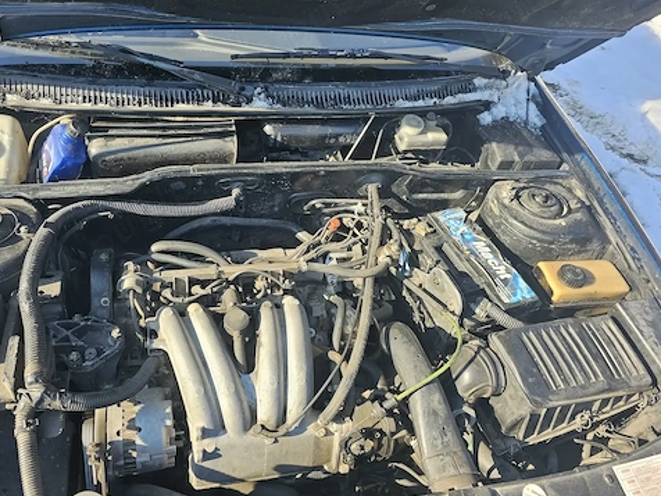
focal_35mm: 29
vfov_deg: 48.0
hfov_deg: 61.3
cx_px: 275
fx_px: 554
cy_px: 207
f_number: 1.7
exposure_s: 1/180
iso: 16
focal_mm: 6.3
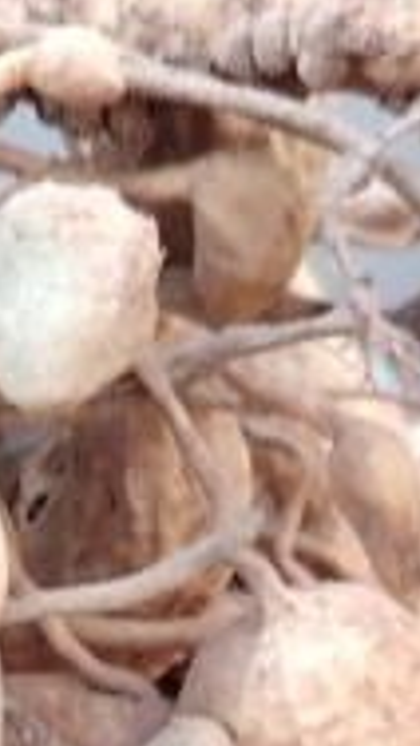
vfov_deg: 13.5
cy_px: 1188
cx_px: -16
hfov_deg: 8.2
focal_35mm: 148
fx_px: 2925
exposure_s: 1/100
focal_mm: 5.25
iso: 356
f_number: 1.75
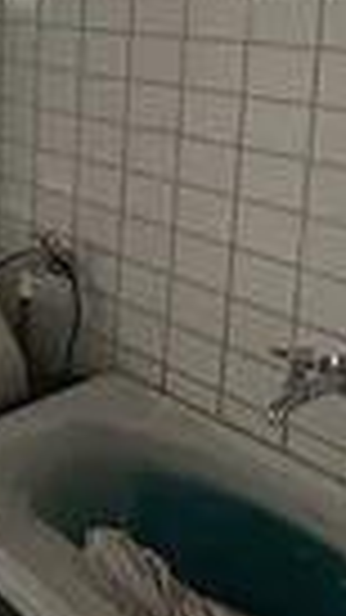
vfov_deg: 42.7
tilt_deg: -7.7
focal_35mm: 43
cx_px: -391
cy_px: 43
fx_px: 702
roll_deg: +4.4
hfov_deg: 17.3
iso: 64
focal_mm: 2.22
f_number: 2.2
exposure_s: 1/123
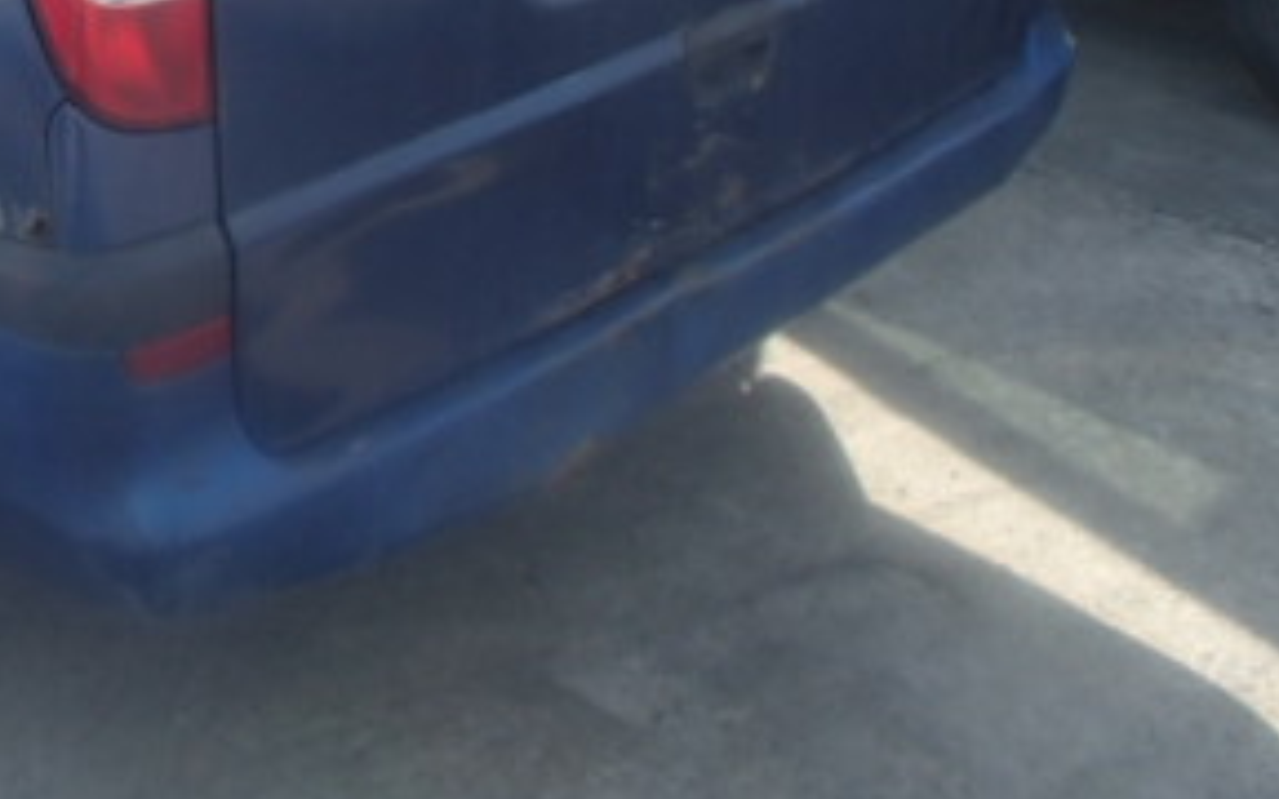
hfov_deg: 28.3
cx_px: -124
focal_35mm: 66
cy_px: -253
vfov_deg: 18.3
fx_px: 2301
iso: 100
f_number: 3.9
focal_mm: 5
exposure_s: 1/250
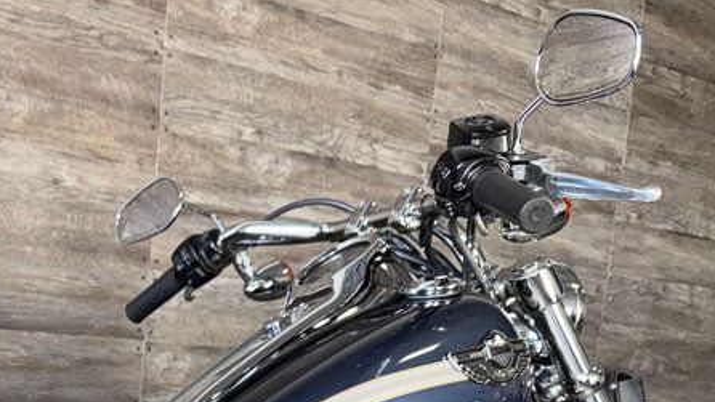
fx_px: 1138
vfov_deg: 17.8
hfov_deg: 31.9
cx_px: -14
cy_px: 612
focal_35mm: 60
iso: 50
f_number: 1.78
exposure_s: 1/34
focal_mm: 6.76
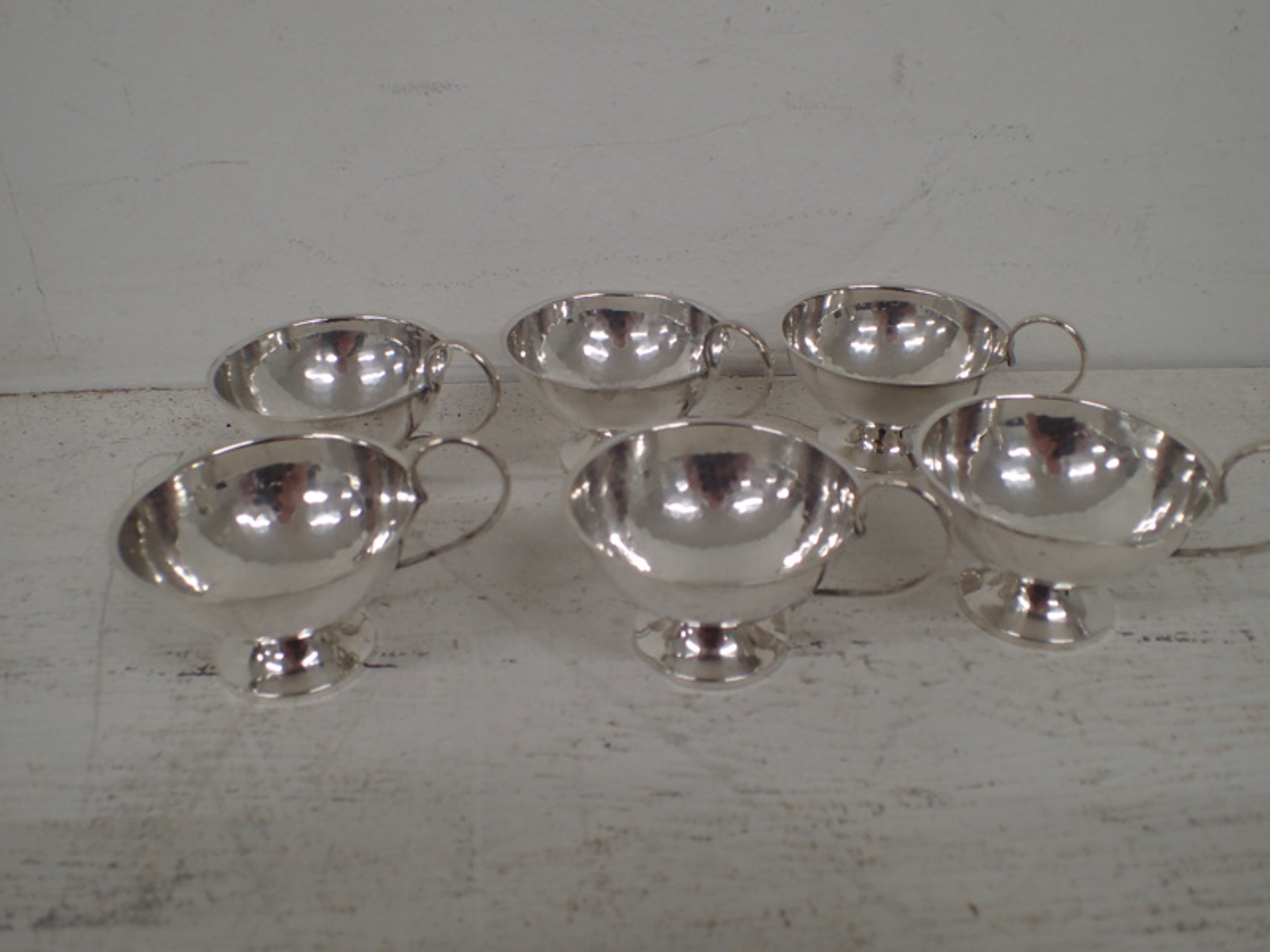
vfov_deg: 46.8
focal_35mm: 30
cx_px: 635
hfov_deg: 60.0
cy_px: 476
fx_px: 1101
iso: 160
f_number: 2.3
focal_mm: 5.5
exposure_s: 1/125
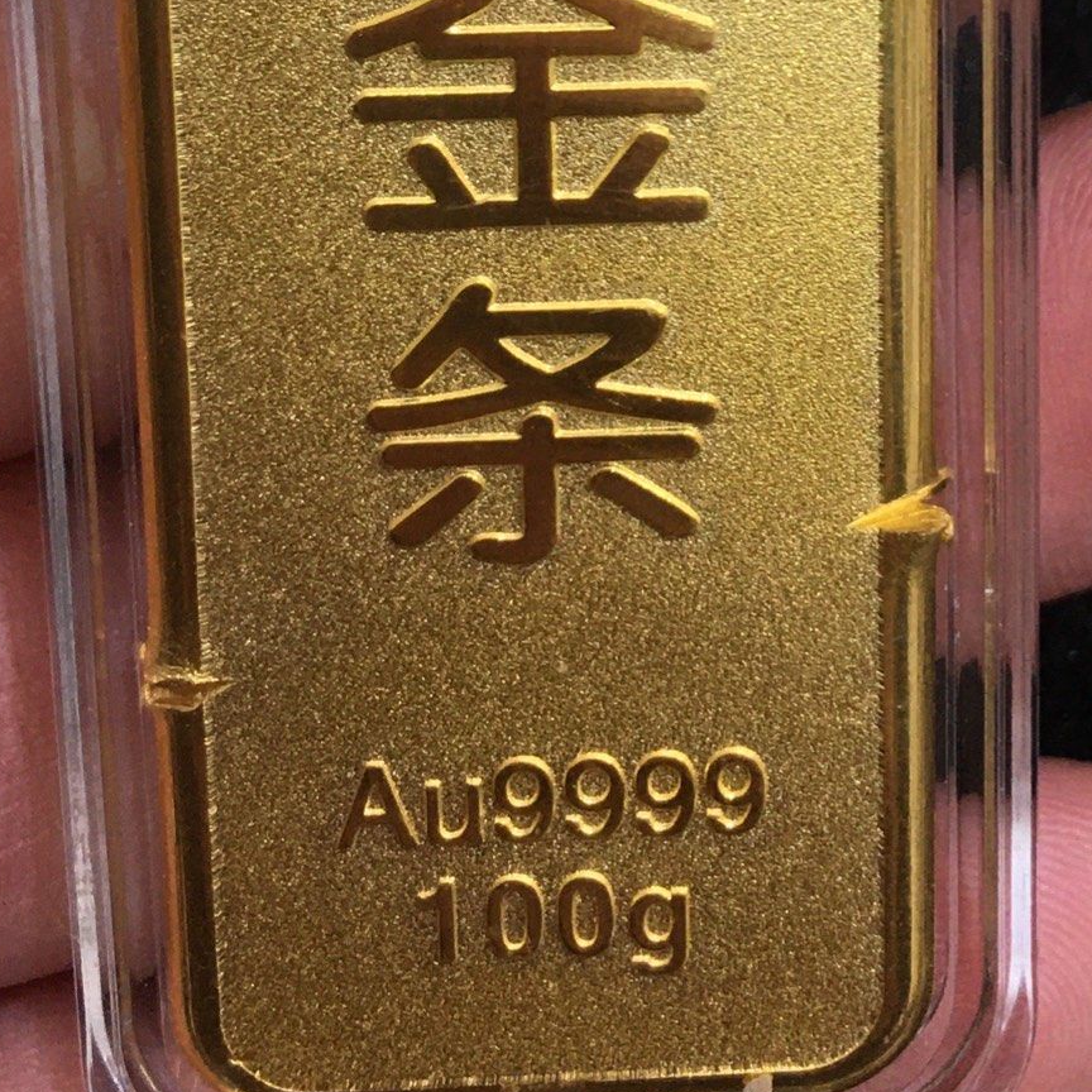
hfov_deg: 21.3
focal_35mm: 81
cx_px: 728
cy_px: -181
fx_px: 2891
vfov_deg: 20.2
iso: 32
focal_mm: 4.15
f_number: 2.2
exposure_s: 1/33
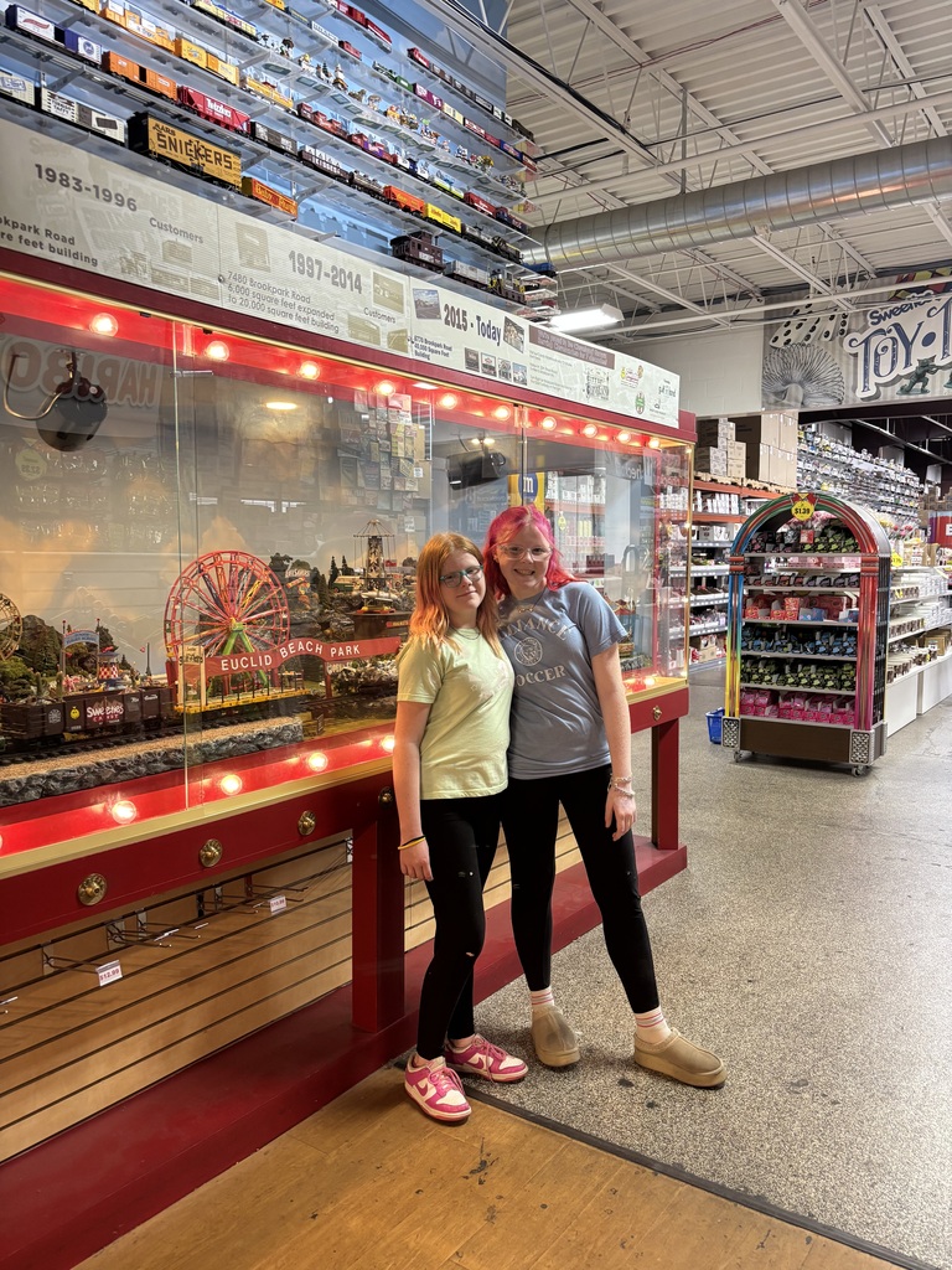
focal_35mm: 26
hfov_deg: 53.1
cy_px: 635
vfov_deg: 67.3
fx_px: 953
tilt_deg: -4.2
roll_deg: -0.1
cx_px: 476
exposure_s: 1/60
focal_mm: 5.96
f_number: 1.6
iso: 160
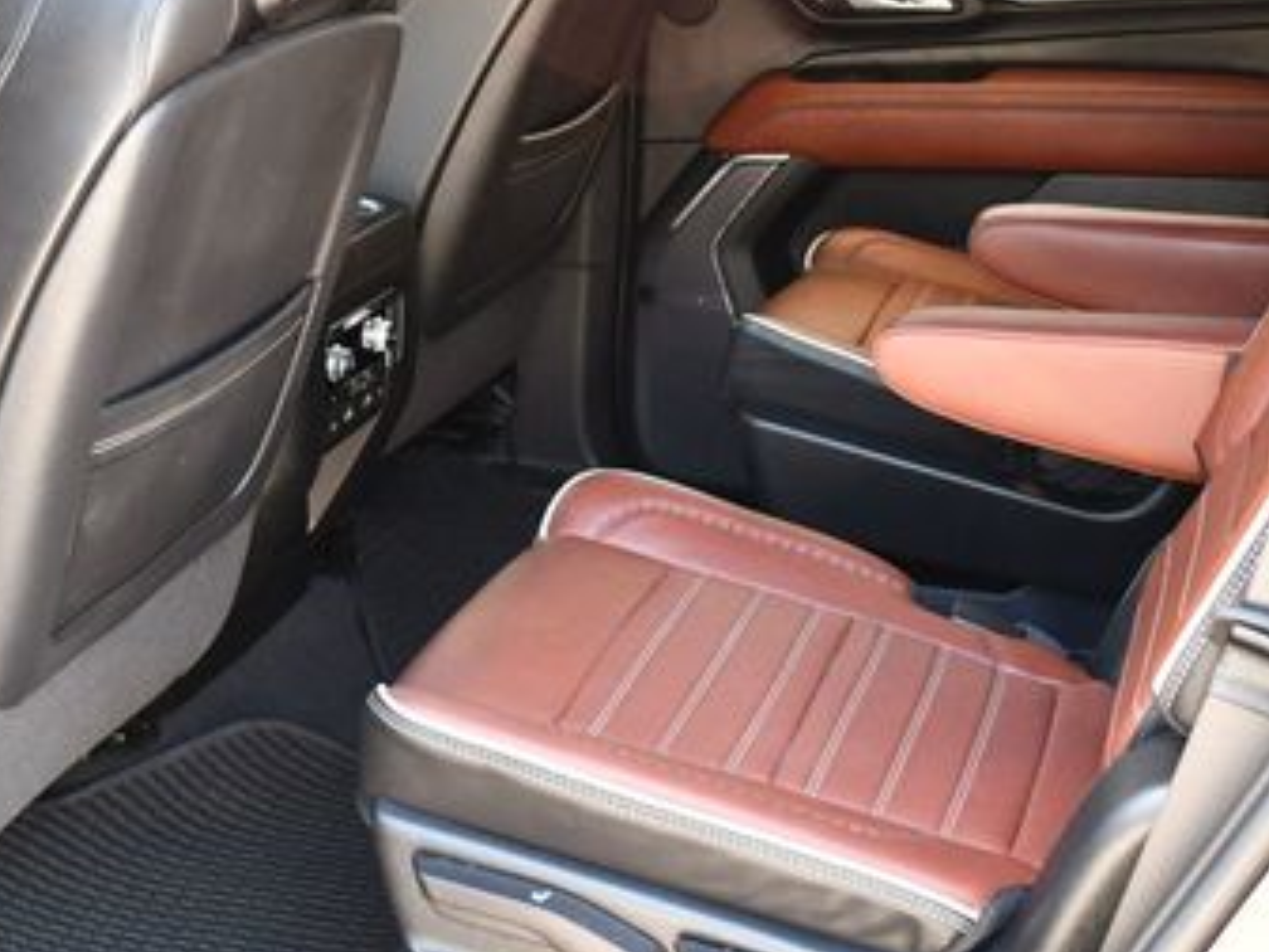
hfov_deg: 29.4
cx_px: 548
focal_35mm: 66
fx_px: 2420
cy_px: 397
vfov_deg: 22.2
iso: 800
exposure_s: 1/160
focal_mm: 18
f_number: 3.5
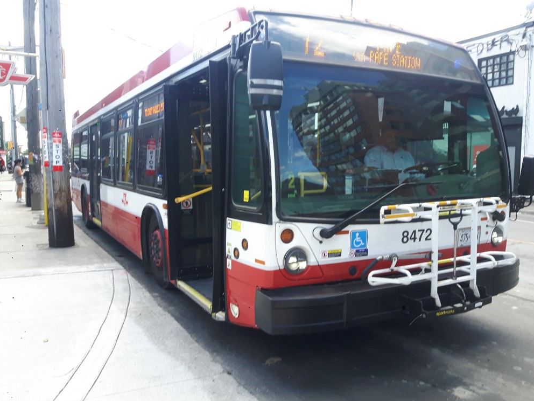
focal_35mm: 32
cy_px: 206
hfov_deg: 56.8
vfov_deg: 44.2
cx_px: 275
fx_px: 494
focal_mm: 3.7
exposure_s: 1/205
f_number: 1.9
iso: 40
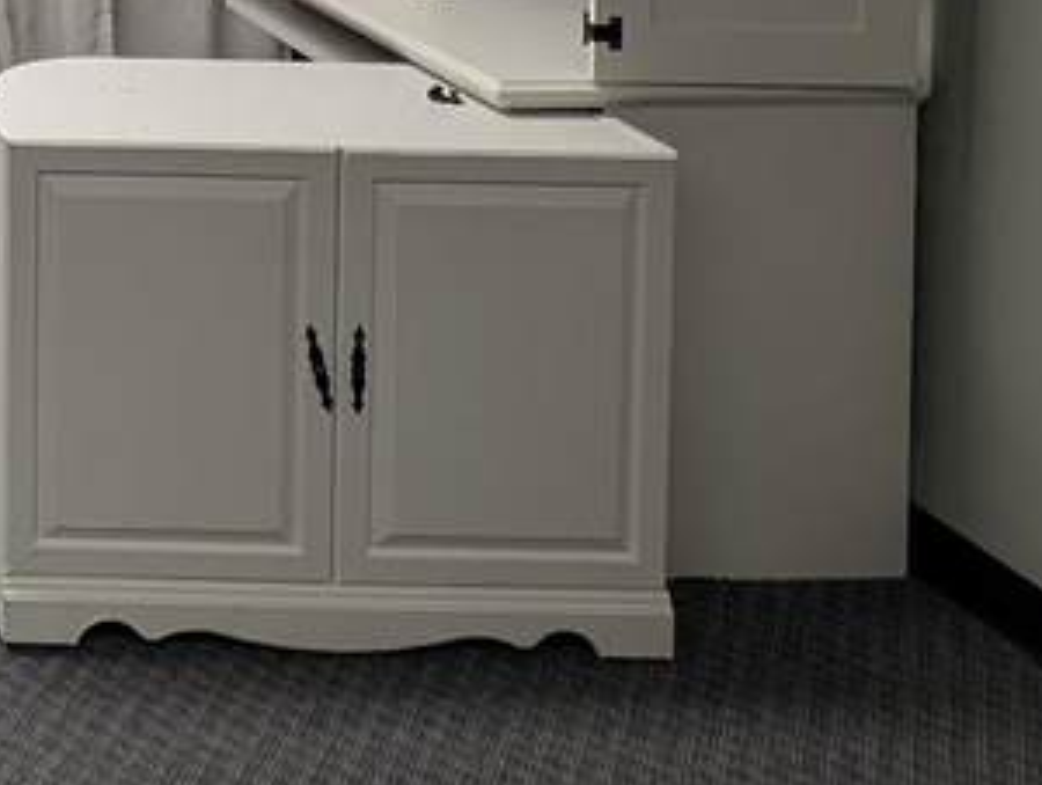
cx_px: -526
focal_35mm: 51
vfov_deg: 22.7
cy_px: -431
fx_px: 1538
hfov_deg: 26.7
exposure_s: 1/40
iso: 39
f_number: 1.95
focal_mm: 2.23
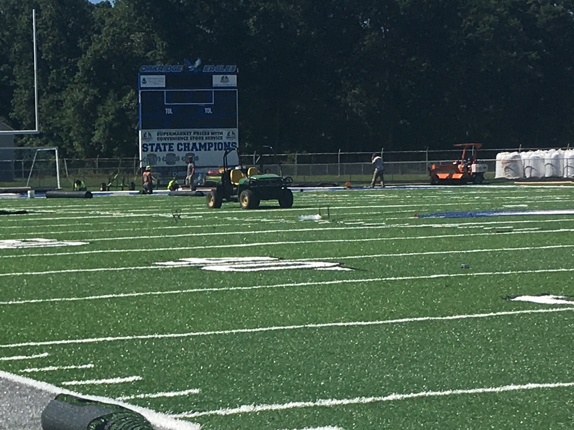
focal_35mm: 109
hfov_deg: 17.7
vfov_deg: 13.6
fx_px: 1808
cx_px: 20
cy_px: 290
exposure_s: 1/3497
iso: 25
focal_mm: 4.15
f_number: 2.2
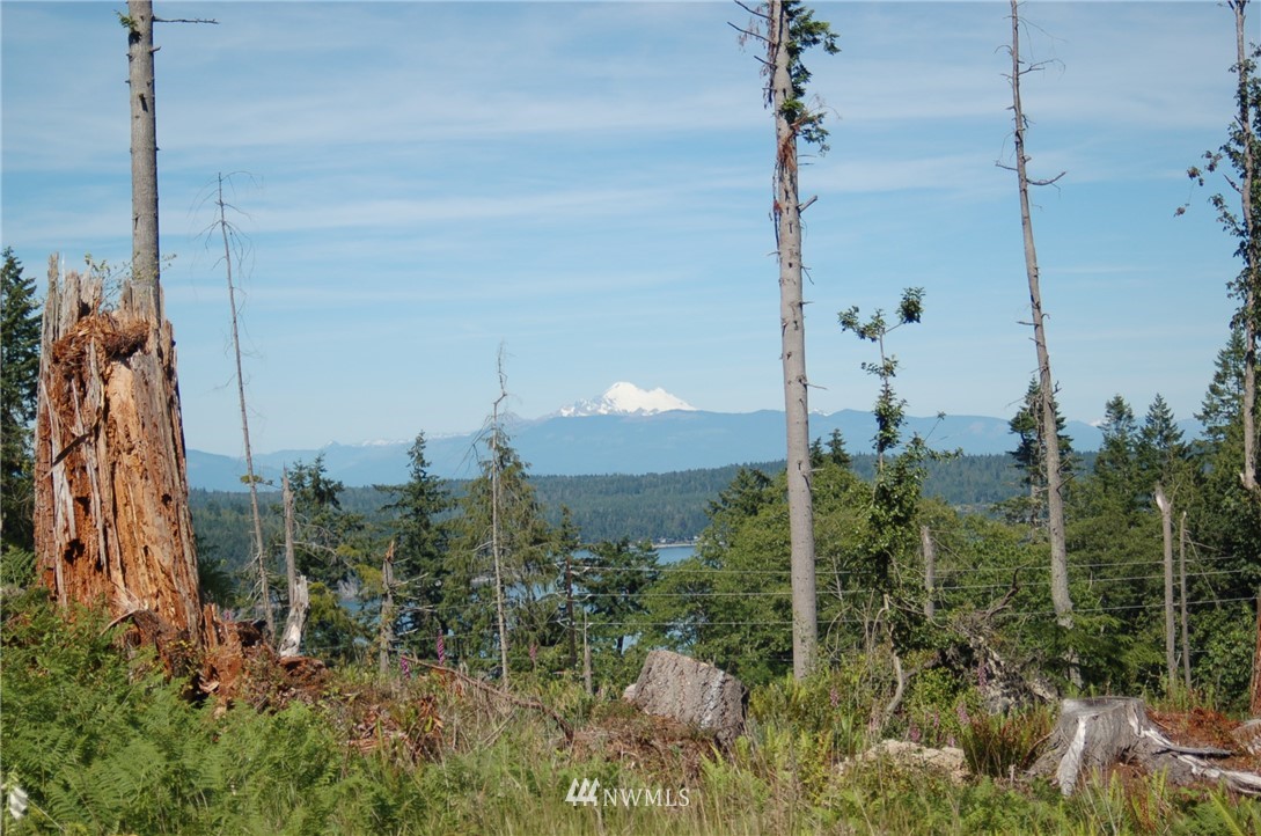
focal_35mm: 72
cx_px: 630
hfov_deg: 28.1
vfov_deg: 18.9
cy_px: 418
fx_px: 2518
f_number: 4.2
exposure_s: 1/1600
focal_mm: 48
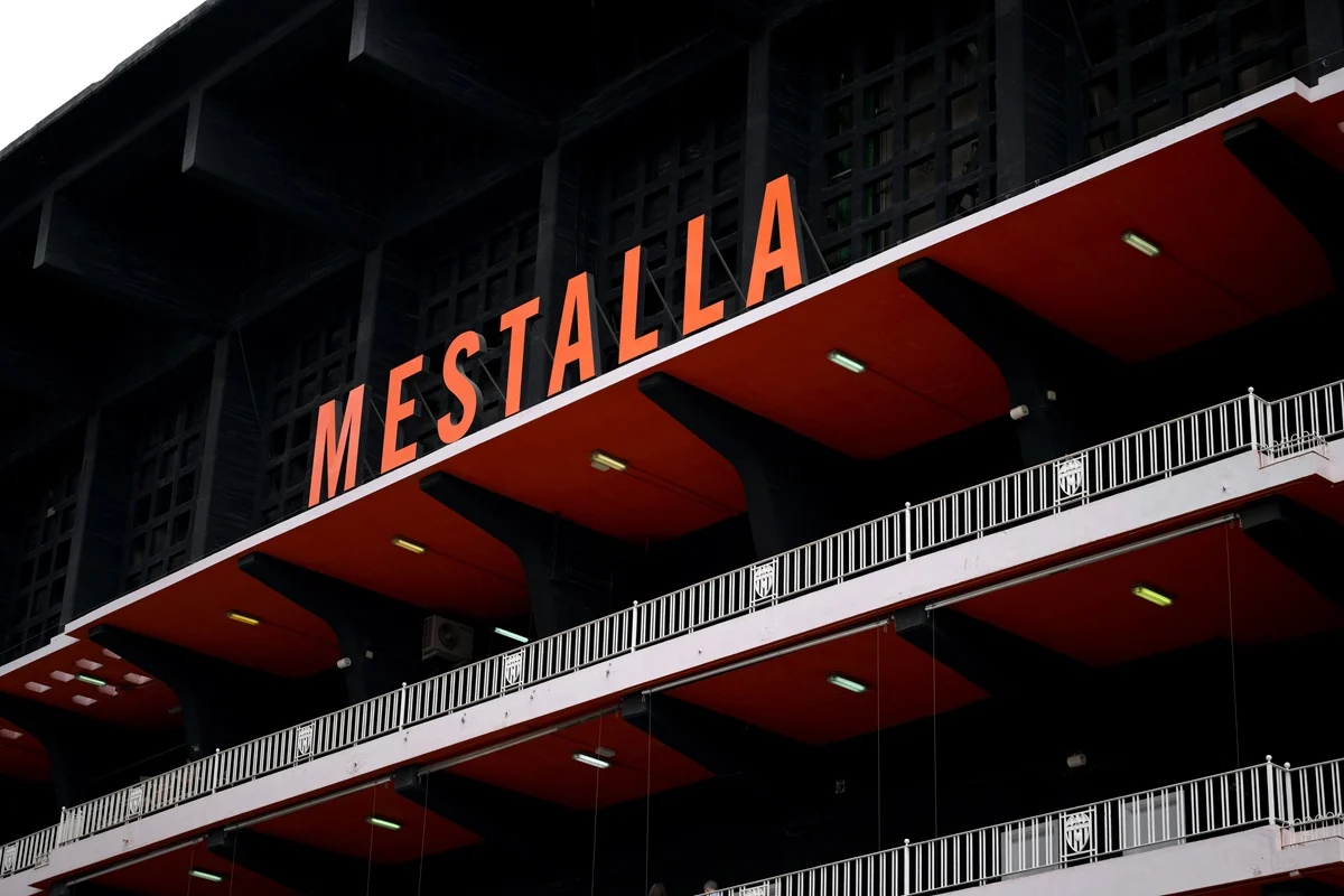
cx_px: 672
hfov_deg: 28.8
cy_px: 448
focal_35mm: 70
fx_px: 2613
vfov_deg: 19.5
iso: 160
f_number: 2.8
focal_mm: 70
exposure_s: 1/1600
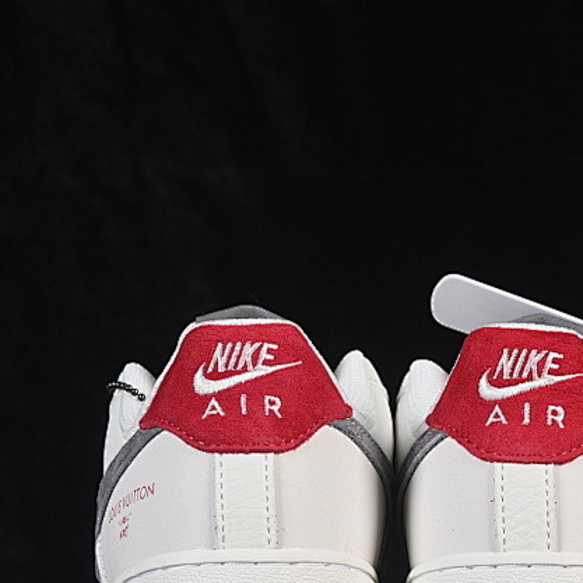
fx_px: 3144
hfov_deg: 10.6
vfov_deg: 10.6
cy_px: 389
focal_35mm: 165
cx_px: 407
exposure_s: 1/80
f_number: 8
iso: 160
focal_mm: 50
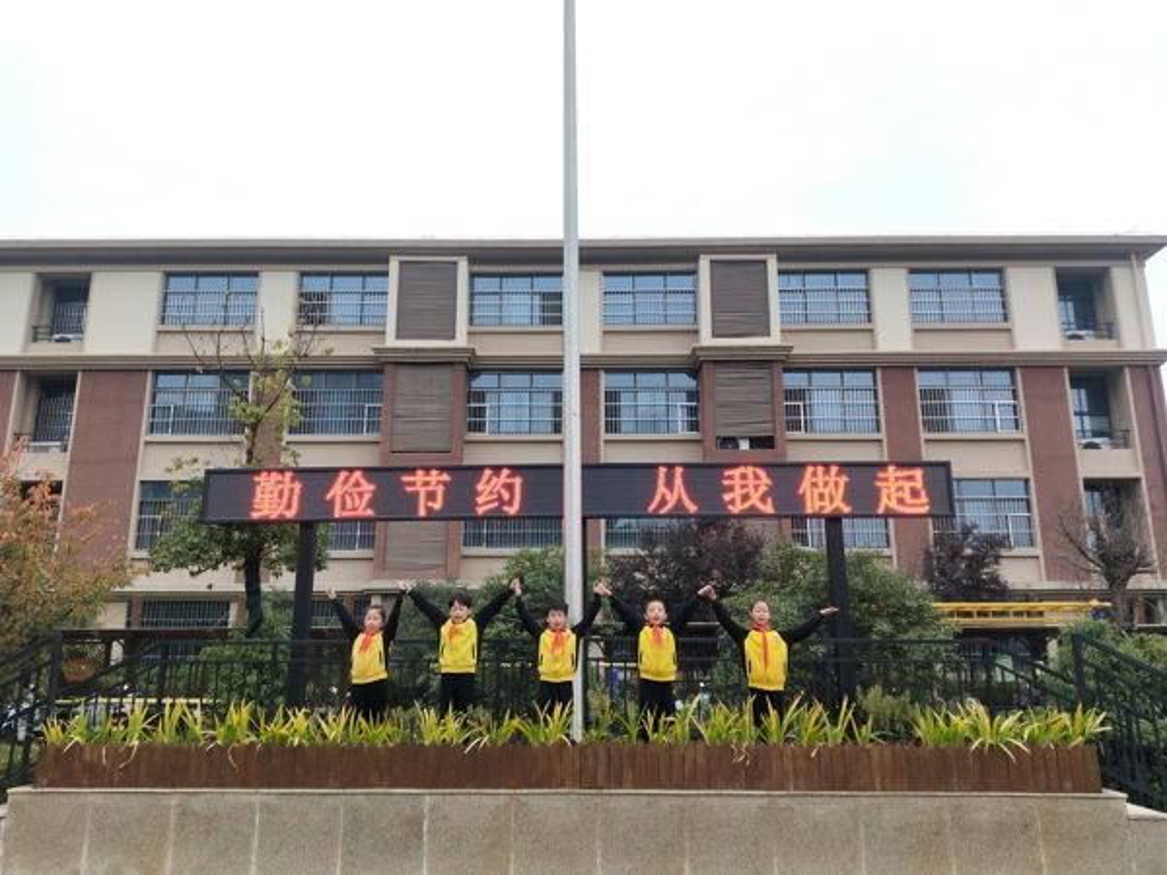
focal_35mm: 23
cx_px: 584
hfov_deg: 73.9
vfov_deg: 58.9
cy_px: 438
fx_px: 775
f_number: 1.7
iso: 72
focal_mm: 3.99
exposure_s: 1/210
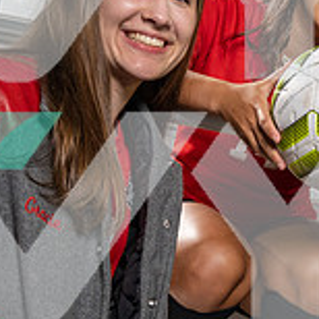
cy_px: 223
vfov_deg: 22.3
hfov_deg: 21.1
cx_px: 373
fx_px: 803
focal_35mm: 77
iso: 800
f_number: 8
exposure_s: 1/250
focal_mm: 24
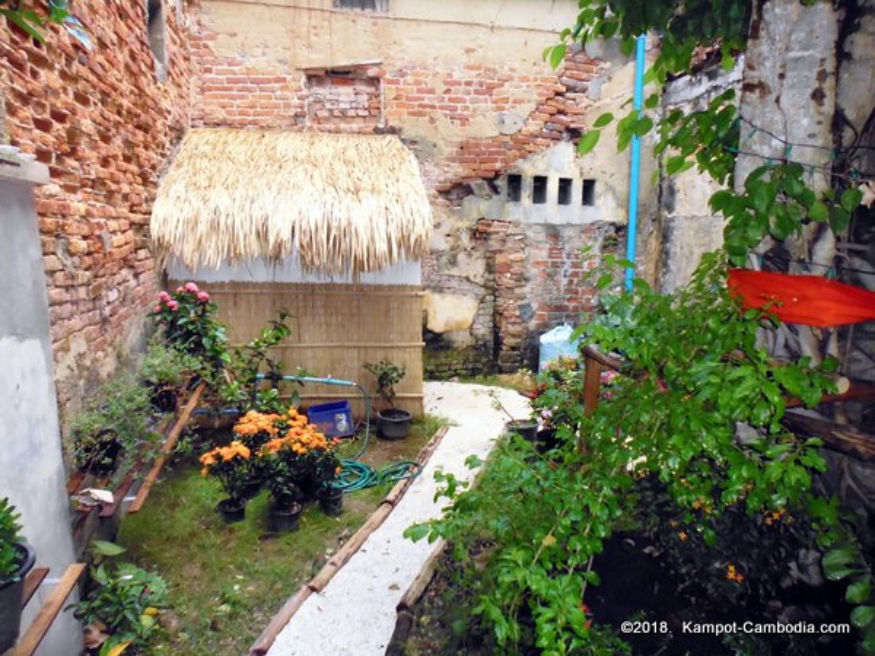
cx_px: 438
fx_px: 607
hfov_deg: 71.6
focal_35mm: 24
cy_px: 328
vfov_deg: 56.8
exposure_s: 1/60
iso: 640
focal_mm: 4.3
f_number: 2.8
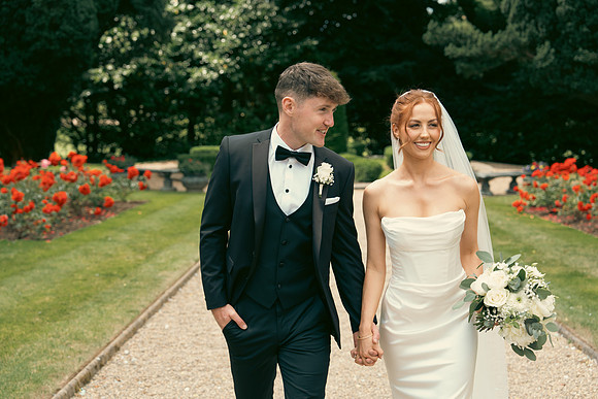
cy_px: 200
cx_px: 299
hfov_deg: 38.2
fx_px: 864
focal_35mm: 52
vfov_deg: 26.0
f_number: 3.5
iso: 50
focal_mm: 52
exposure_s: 1/160
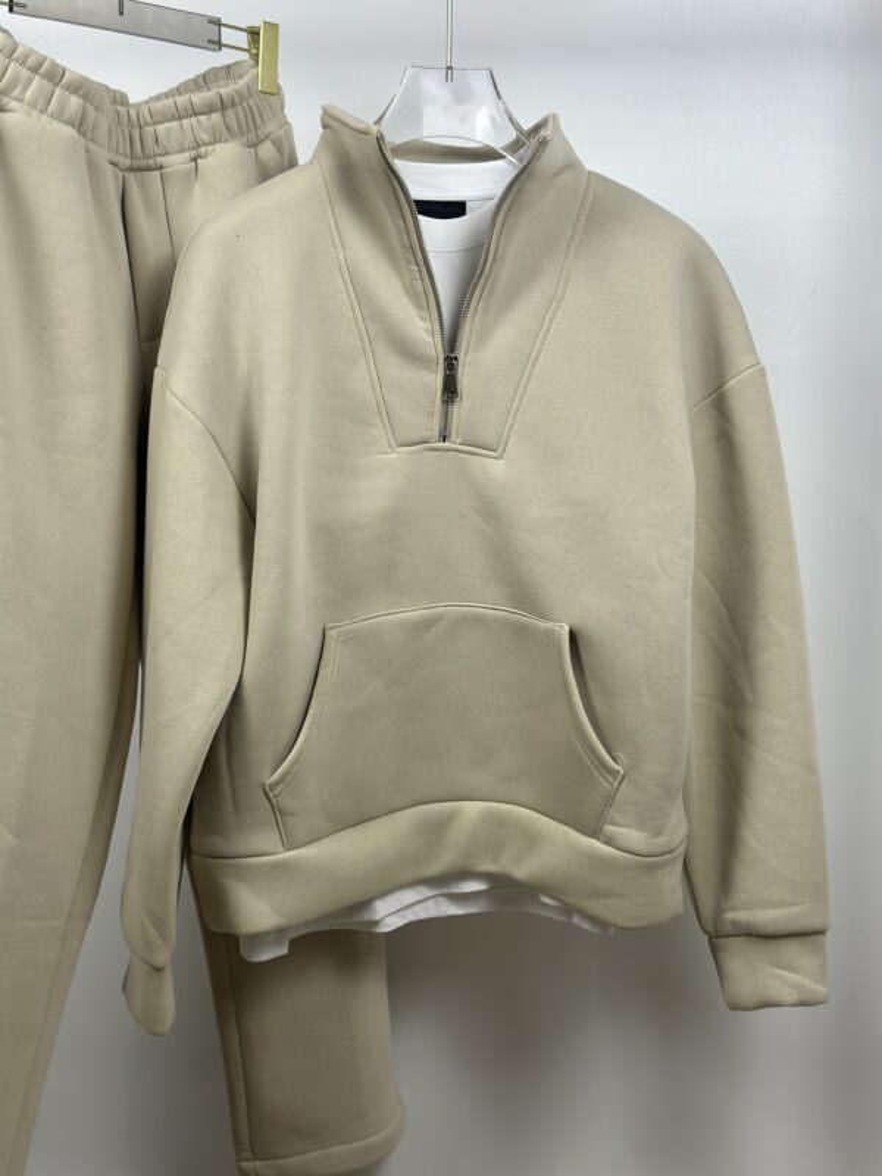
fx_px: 1631
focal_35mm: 48
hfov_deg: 30.3
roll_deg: -0.2
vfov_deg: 39.7
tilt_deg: -4.8
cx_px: 441
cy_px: 588
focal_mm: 6.86
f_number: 1.78
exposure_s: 1/345
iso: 80
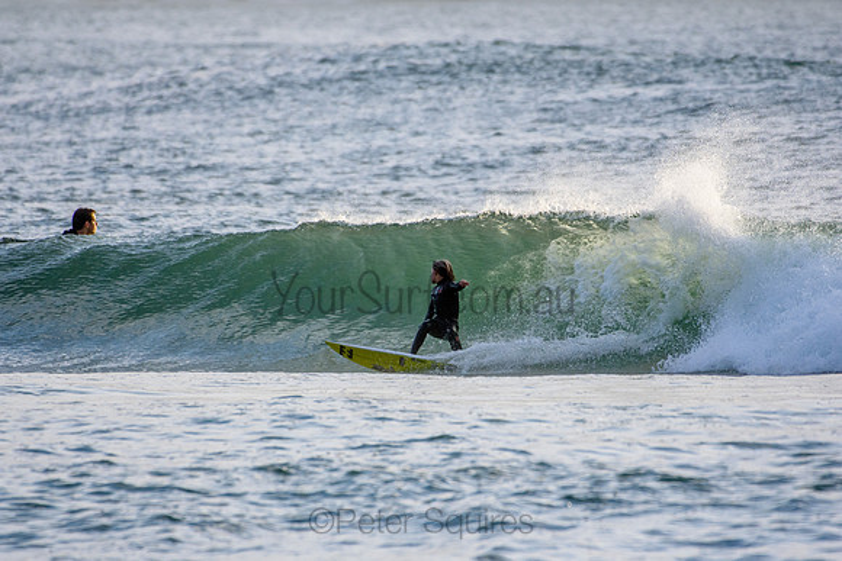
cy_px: 280
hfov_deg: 2.7
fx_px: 17545
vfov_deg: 1.8
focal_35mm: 750
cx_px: 421
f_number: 5.6
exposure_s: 1/2000
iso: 640
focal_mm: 500
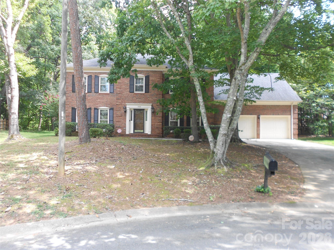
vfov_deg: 53.1
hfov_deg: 67.3
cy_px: 125
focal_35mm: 26
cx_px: 167
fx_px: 251
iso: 80
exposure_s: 1/50
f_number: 3.2
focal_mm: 4.6
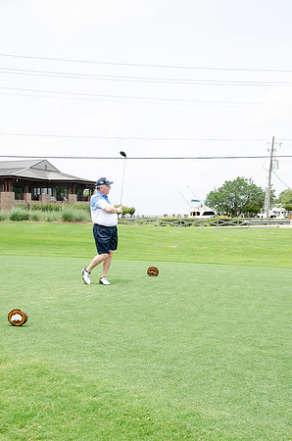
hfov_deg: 29.7
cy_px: 220
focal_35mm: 45
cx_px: 146
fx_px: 550
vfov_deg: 43.7
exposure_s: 1/400
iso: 400
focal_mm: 30
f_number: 9
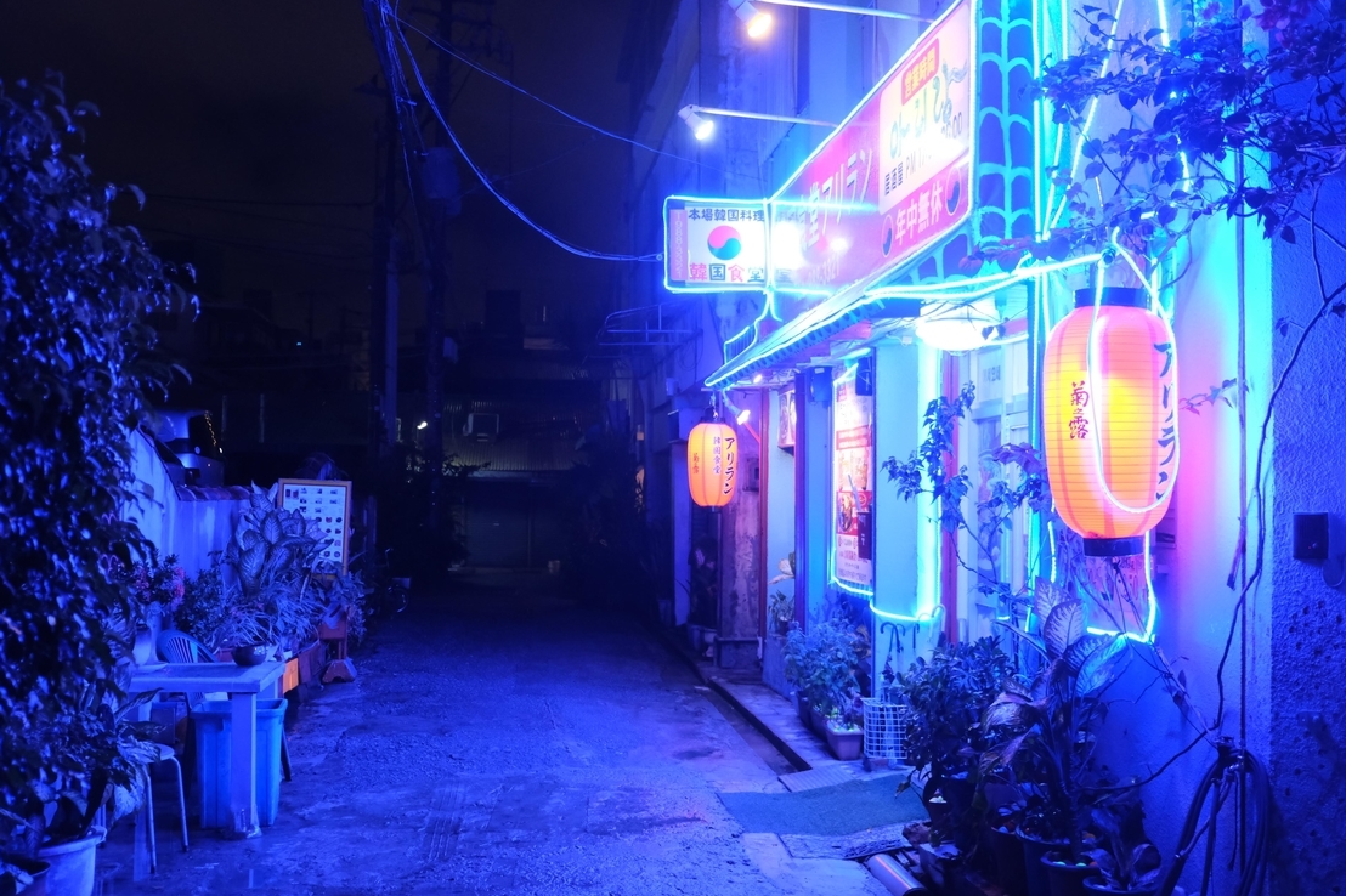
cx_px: 694
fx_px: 1458
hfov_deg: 49.6
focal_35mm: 39
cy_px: 437
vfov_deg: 34.2
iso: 3200
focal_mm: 24.3
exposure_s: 1/60
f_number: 3.2
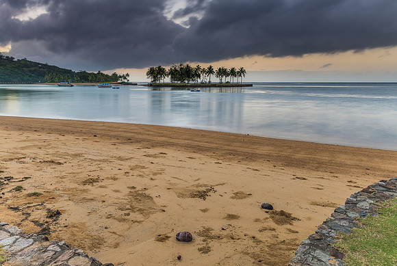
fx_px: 276
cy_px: 132
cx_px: 198
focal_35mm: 25
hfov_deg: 71.5
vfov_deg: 51.5
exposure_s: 5
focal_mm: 16
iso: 100
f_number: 8
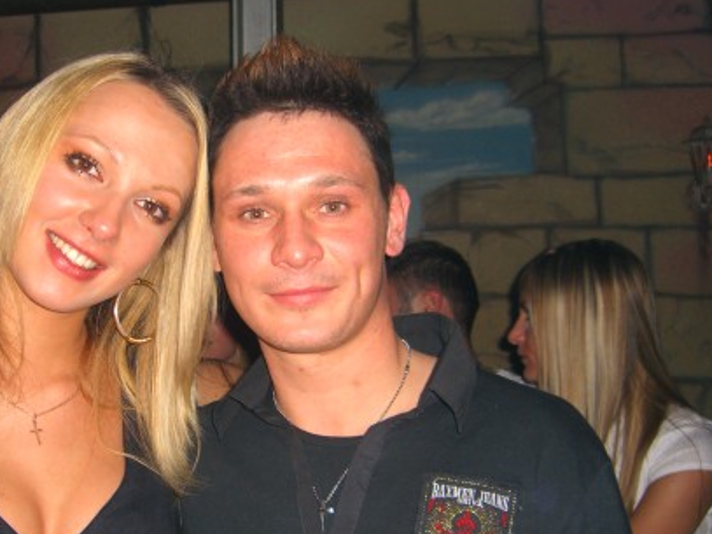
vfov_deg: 26.0
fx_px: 1151
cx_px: 222
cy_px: 322
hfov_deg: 34.0
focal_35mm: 56
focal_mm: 7.9
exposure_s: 1/60
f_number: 2.8
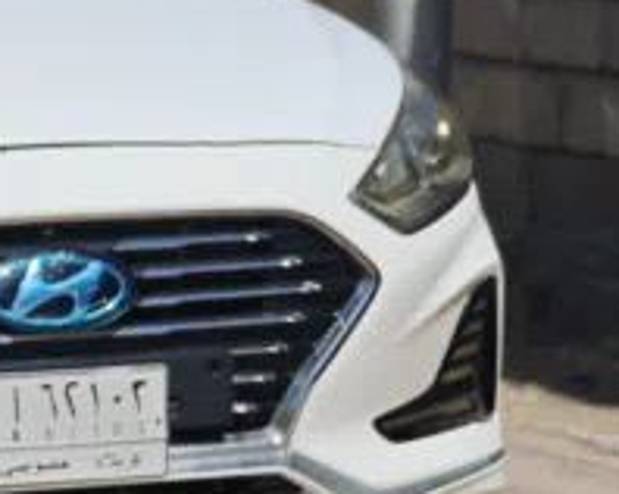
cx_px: -363
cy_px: 209
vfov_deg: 4.9
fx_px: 5783
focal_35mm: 316
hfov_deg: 6.0
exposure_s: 1/666
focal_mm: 25.1
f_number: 2.6
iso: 50
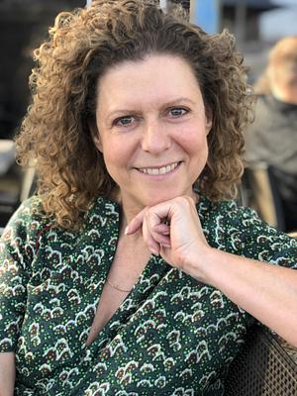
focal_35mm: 57
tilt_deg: -11.4
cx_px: 148
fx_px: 652
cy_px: 198
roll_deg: -1.3
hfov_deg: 25.7
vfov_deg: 33.8
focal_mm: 6.6
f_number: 2.8
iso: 20
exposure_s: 1/60
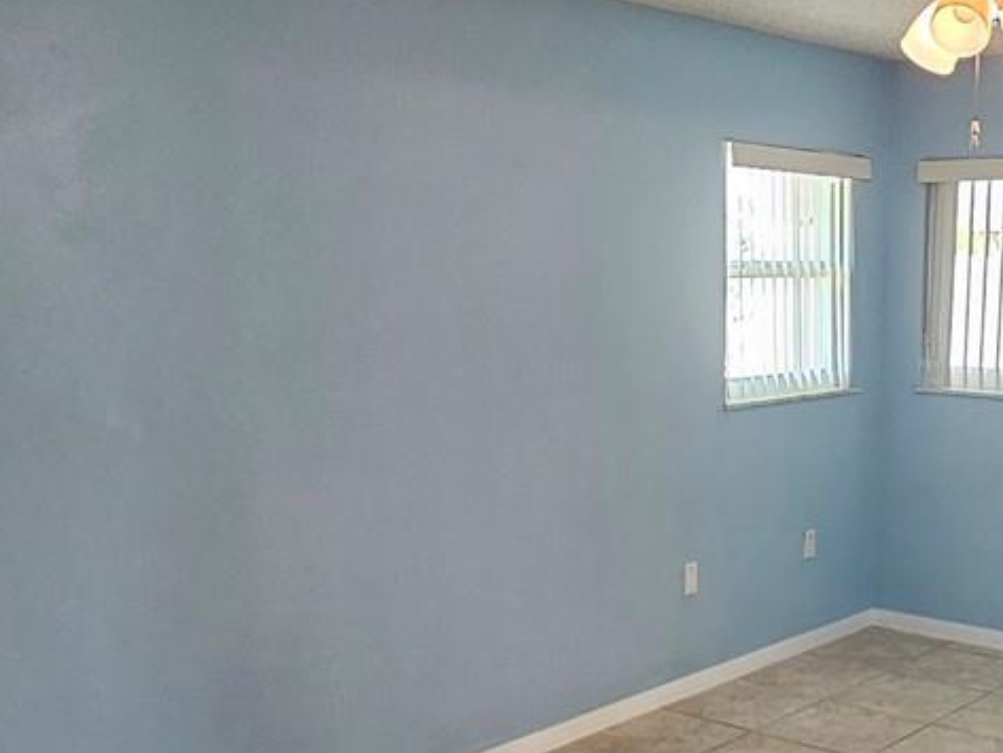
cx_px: 802
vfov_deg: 32.6
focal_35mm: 44
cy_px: 498
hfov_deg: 41.1
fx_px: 1275
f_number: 2.2
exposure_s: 1/60
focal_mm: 2.2
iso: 200
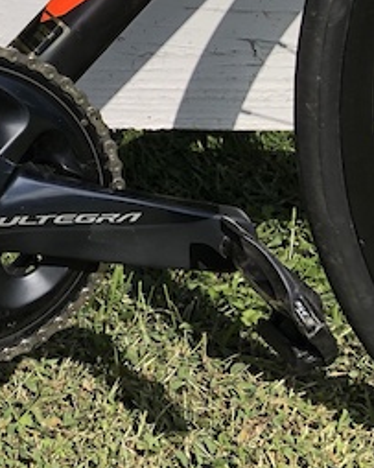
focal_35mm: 86
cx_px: -348
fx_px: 1191
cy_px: -37
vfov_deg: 21.2
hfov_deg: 14.9
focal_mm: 4
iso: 20
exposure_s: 1/2857
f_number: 1.8
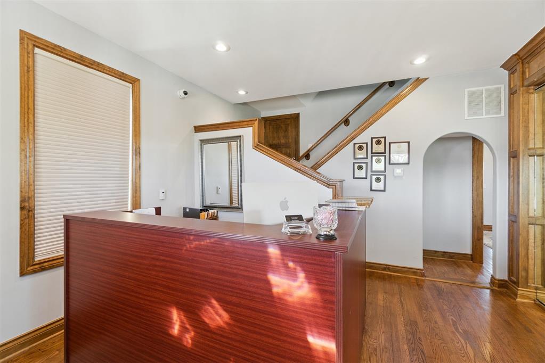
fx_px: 227
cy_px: 182
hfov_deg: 100.4
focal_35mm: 15
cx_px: 272
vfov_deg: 77.3
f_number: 6.3
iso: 200
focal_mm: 10
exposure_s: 1/25
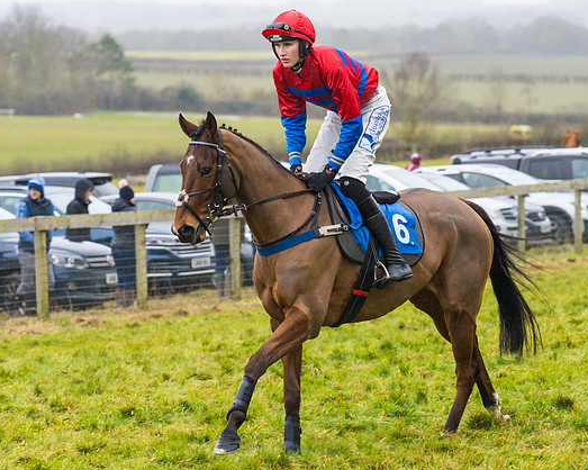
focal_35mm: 217
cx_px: 281
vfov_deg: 7.1
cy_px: 246
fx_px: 3775
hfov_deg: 8.9
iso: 800
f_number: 4
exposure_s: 1/800
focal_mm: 135
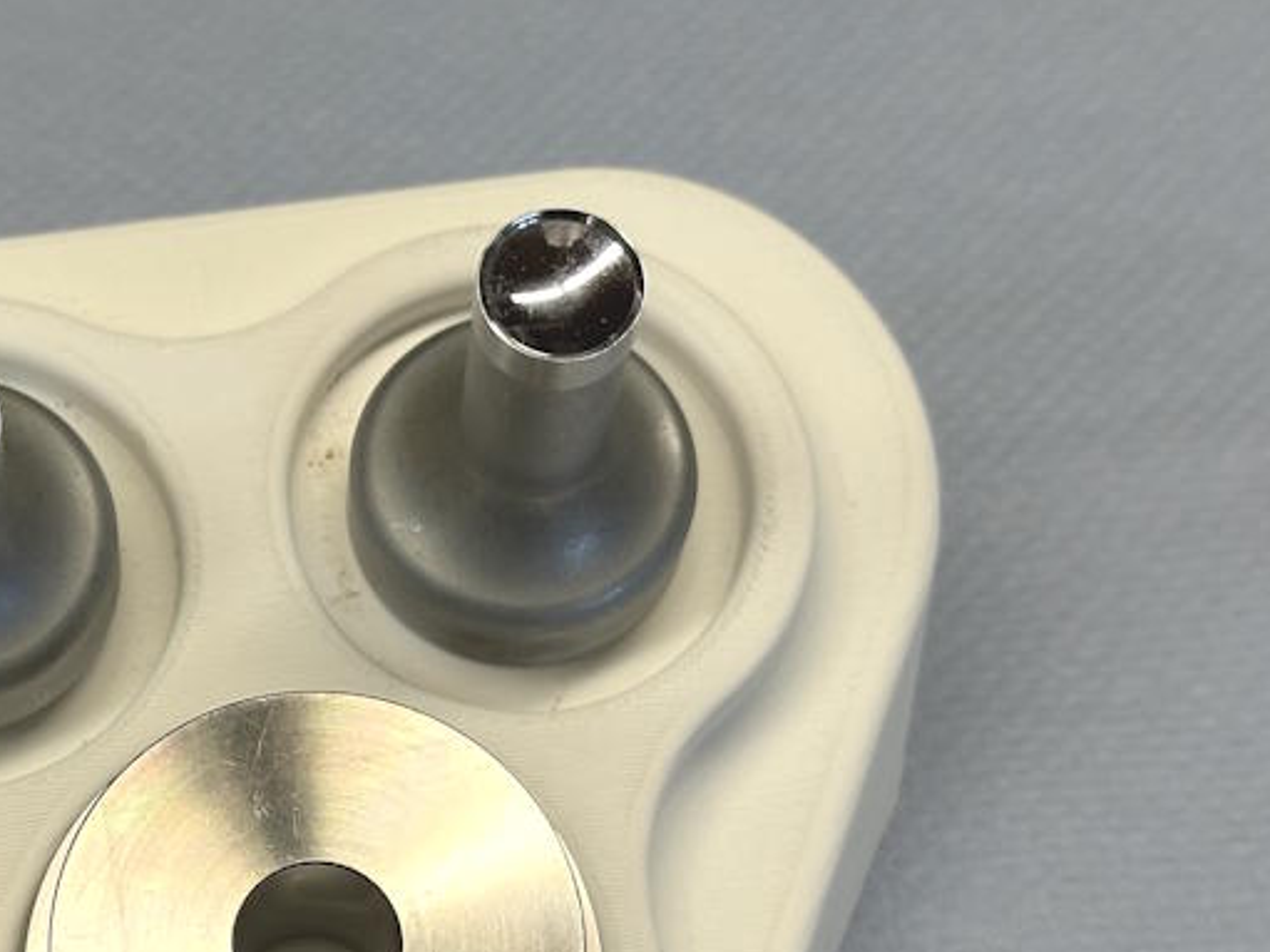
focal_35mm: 94
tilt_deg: -51.7
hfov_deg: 20.6
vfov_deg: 15.6
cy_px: 748
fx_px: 3448
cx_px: 256
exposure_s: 1/202
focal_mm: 6.86
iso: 64
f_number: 1.78
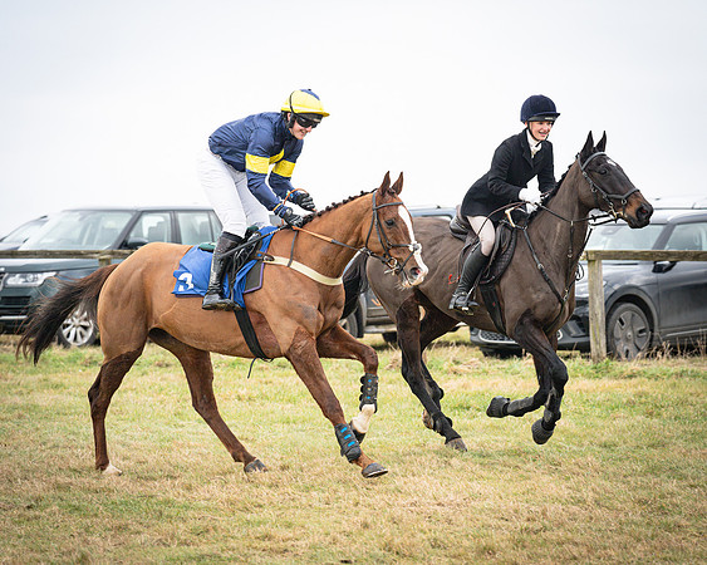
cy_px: 282
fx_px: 3373
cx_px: 332
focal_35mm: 161
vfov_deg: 9.6
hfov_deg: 12.0
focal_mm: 135
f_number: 4.5
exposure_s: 1/1000
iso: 500
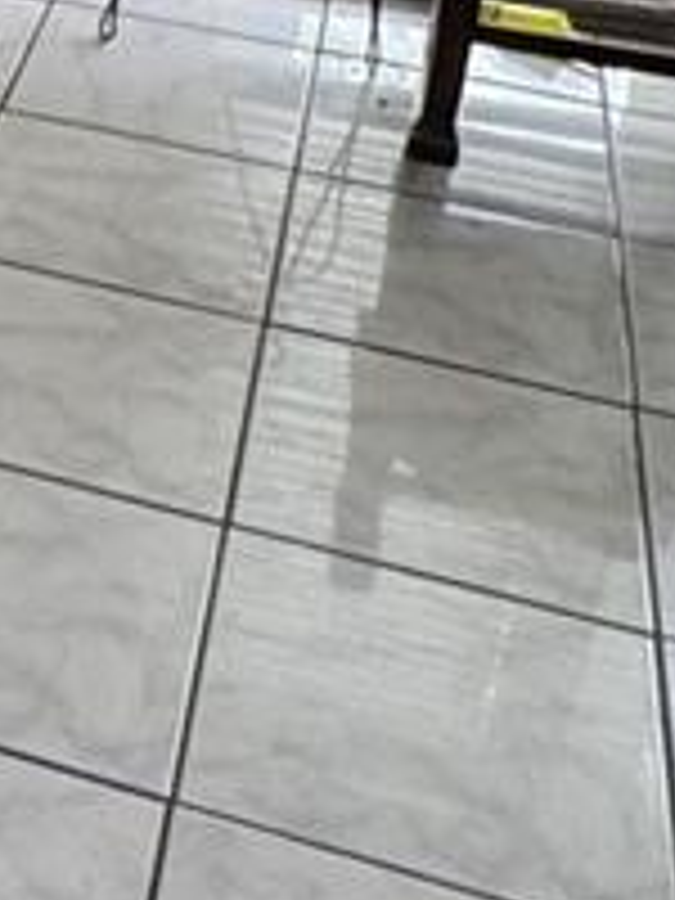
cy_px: -194
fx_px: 2184
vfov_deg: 21.5
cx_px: -396
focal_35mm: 84
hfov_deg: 15.8
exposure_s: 1/60
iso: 320
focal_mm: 2.22
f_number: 2.2
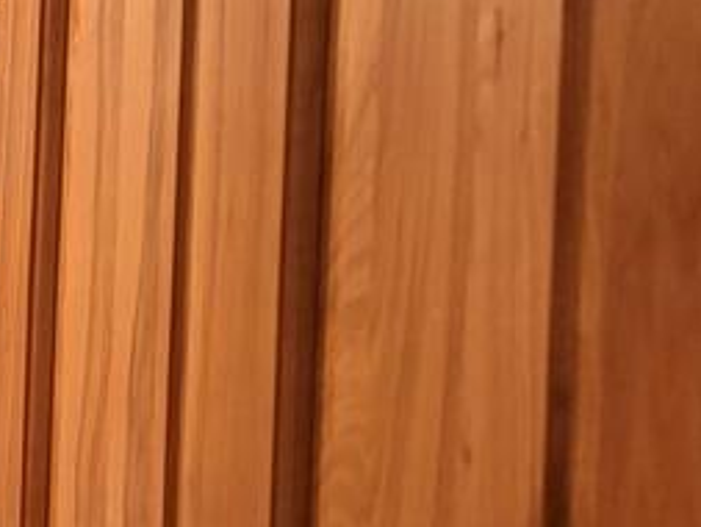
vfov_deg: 15.1
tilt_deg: -2.3
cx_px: -615
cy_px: 485
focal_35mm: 97
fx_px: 1965
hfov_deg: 16.4
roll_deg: -0.7
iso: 800
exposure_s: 1/60
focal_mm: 6.76
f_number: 1.78
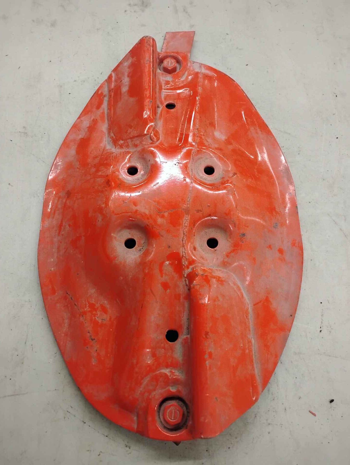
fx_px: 377
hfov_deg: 49.8
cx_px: 175
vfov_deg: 63.4
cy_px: 232
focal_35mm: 28
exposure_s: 1/30
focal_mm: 4.26
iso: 1731
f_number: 1.8
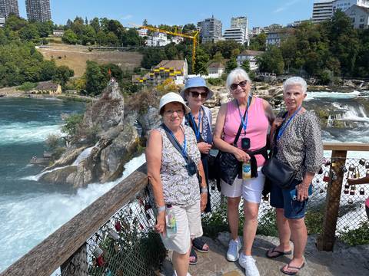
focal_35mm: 26
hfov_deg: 67.3
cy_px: 138
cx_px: 184
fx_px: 277
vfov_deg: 53.1
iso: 50
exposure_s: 1/2463
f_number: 1.6
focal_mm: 5.1
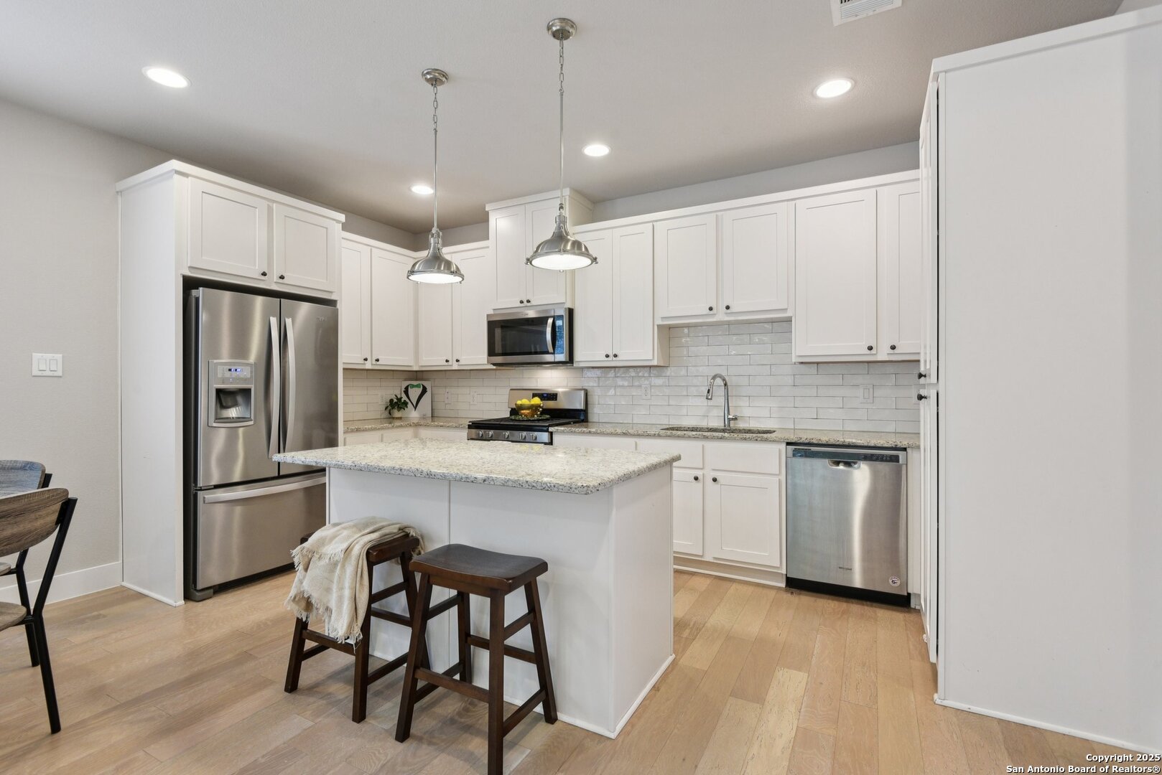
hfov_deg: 96.7
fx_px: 517
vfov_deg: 73.8
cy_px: 388
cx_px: 581
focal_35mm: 16
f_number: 8
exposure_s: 1/15
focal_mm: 16
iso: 1100
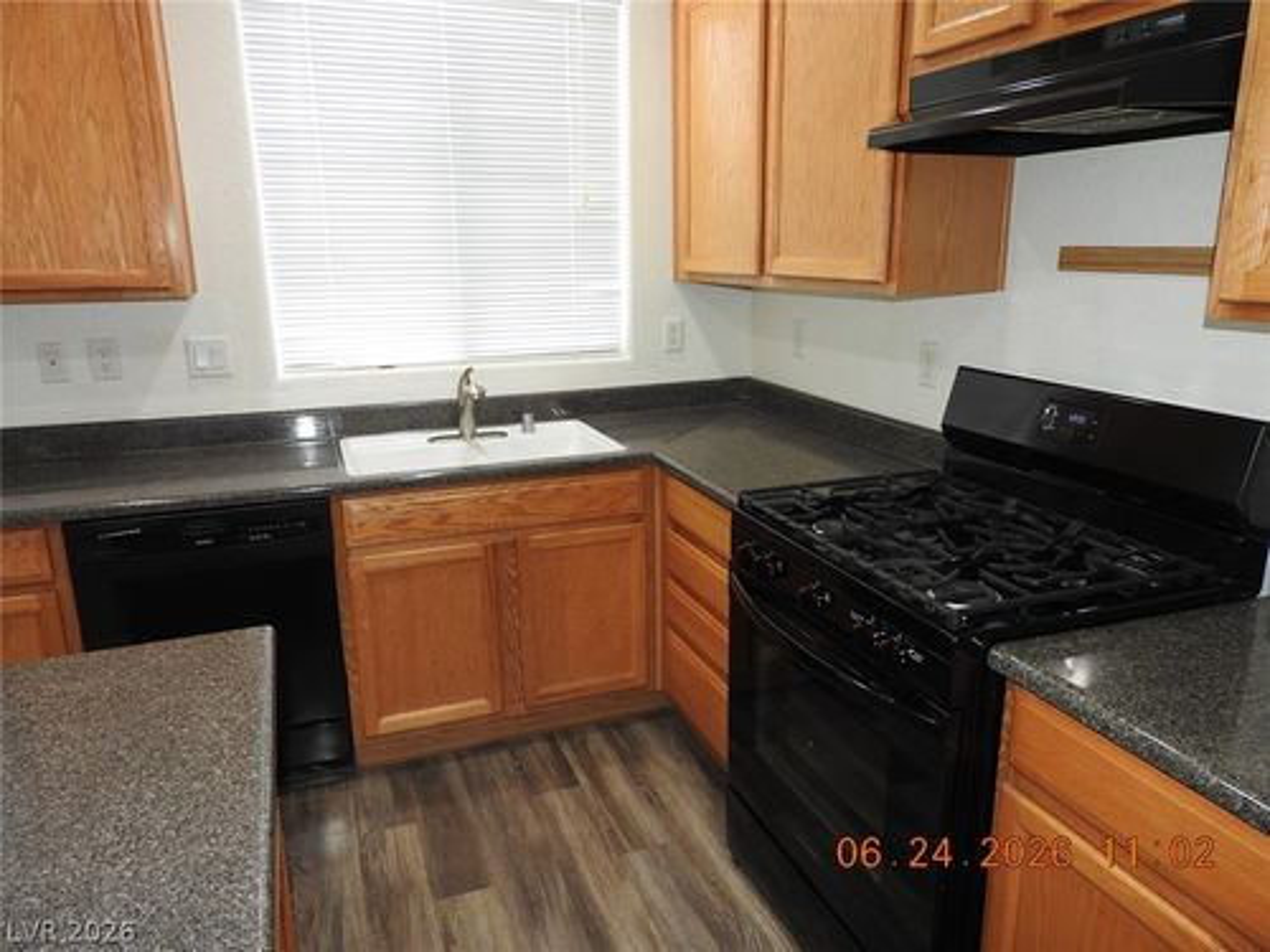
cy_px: 476
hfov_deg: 71.6
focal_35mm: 24
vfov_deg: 56.8
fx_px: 881
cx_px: 635
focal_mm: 4.3
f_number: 3.3
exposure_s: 1/30
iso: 200
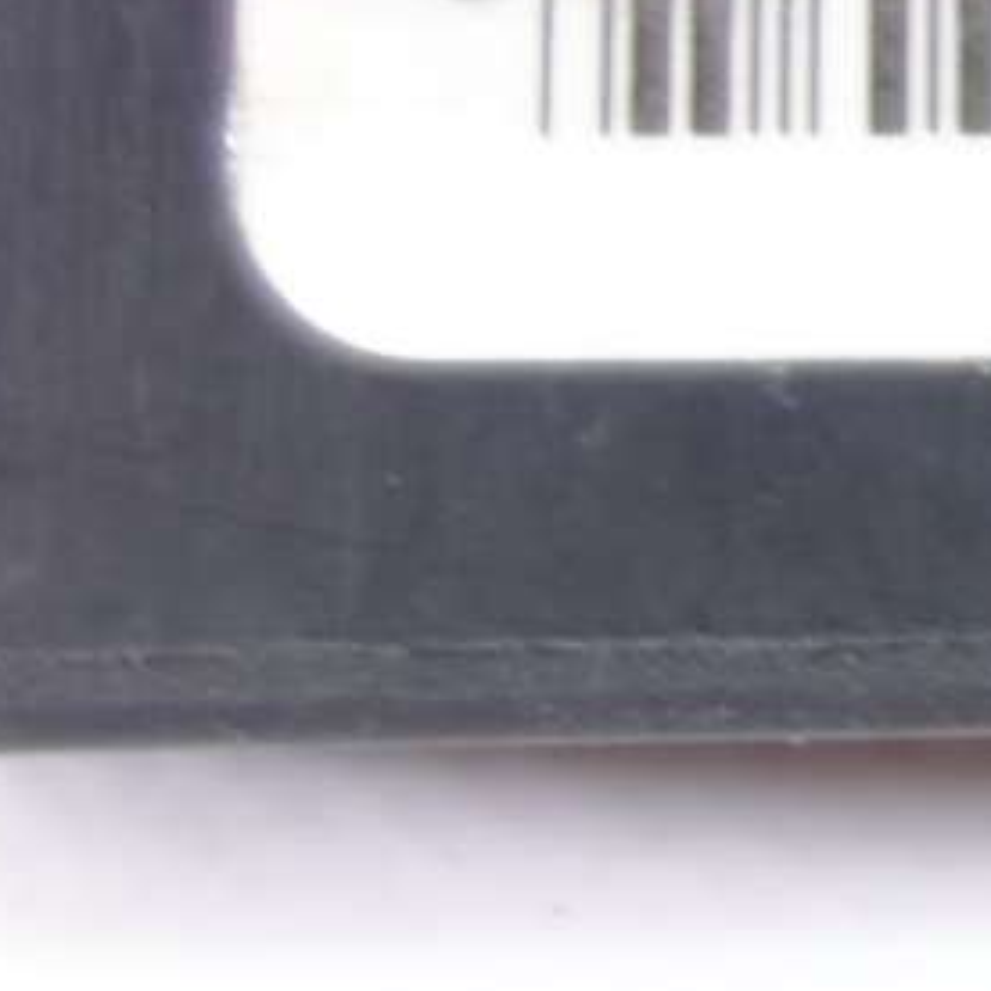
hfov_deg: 14.2
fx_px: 3822
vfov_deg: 14.4
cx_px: 1257
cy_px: -133
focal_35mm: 118
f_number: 2
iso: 160
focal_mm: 10.4
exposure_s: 1/30
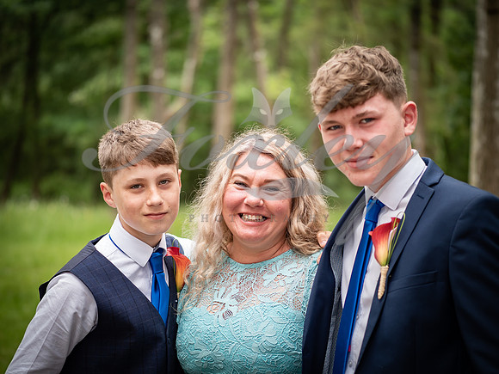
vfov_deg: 17.2
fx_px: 1240
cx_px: 250
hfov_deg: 22.8
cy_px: 187
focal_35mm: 86
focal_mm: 43
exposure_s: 1/250
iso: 100
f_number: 1.2
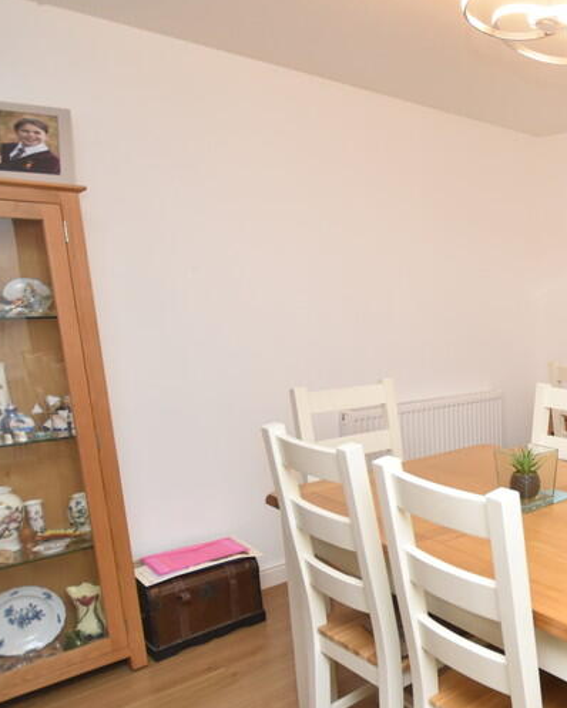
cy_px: 422
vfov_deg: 60.0
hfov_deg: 40.8
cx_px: 615
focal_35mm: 29
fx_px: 608
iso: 800
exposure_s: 1/125
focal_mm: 10
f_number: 4
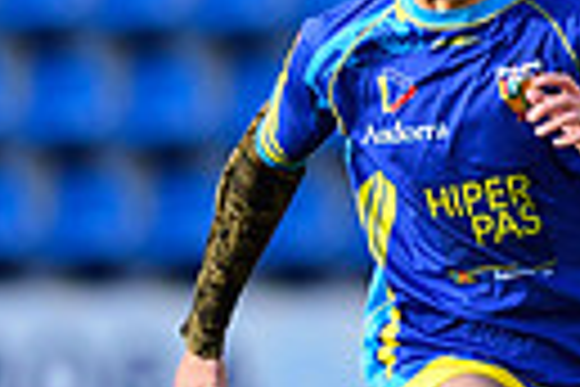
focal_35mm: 1352
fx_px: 21781
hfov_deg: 1.5
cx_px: 998
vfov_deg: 1.0
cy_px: 236
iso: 400
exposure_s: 1/1000
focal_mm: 300
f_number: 2.8
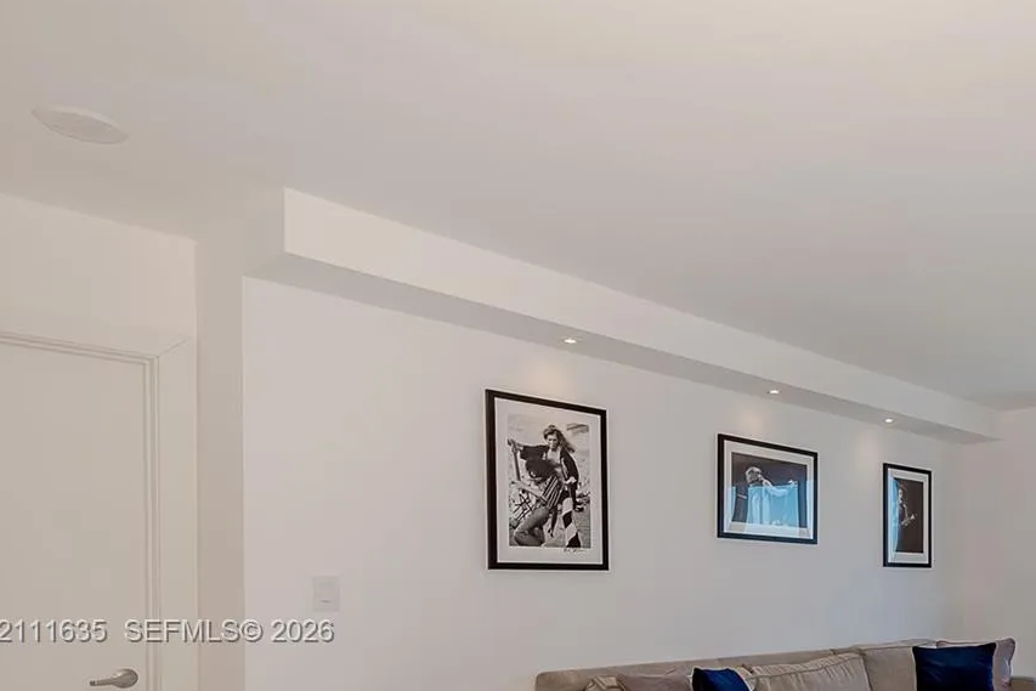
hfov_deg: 54.2
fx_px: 863
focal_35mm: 30
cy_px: 633
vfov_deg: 40.1
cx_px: 927
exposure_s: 1/250
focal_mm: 16
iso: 200
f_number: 8
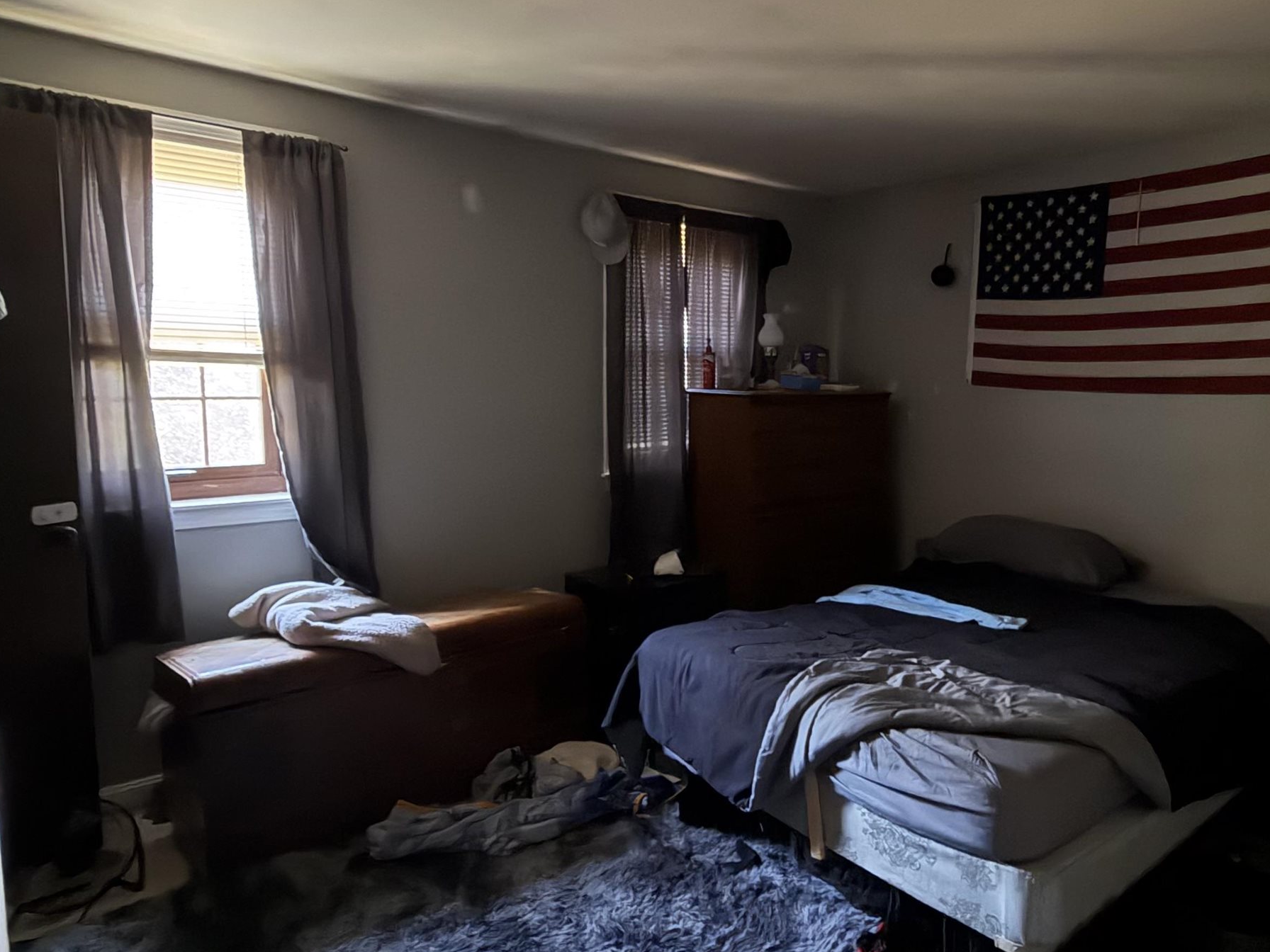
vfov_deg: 56.8
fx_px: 881
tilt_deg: -6.4
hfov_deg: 70.0
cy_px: 460
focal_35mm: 24
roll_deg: -1.1
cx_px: 821
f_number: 2.2
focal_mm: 2.22
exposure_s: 1/12
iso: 800
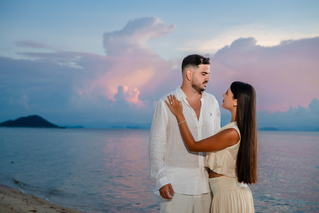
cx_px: 160
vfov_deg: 26.6
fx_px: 449
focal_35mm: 51
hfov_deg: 39.1
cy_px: 106
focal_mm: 50
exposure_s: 1/400
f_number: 3.2
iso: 1000
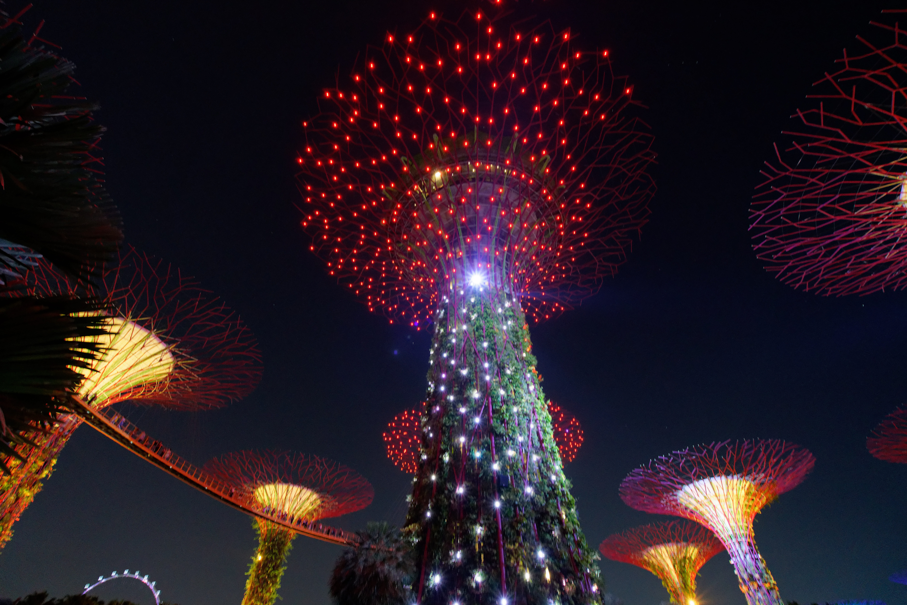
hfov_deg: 96.7
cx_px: 454
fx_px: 403
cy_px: 302
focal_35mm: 16
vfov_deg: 73.8
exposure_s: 1/8
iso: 6400
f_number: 5
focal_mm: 16
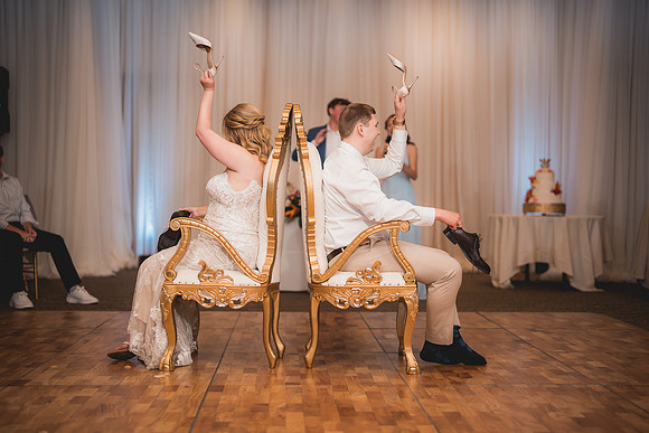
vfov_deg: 27.0
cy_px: 216
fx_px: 902
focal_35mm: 50
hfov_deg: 39.6
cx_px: 324
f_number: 1.2
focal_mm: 50
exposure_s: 1/250
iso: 80
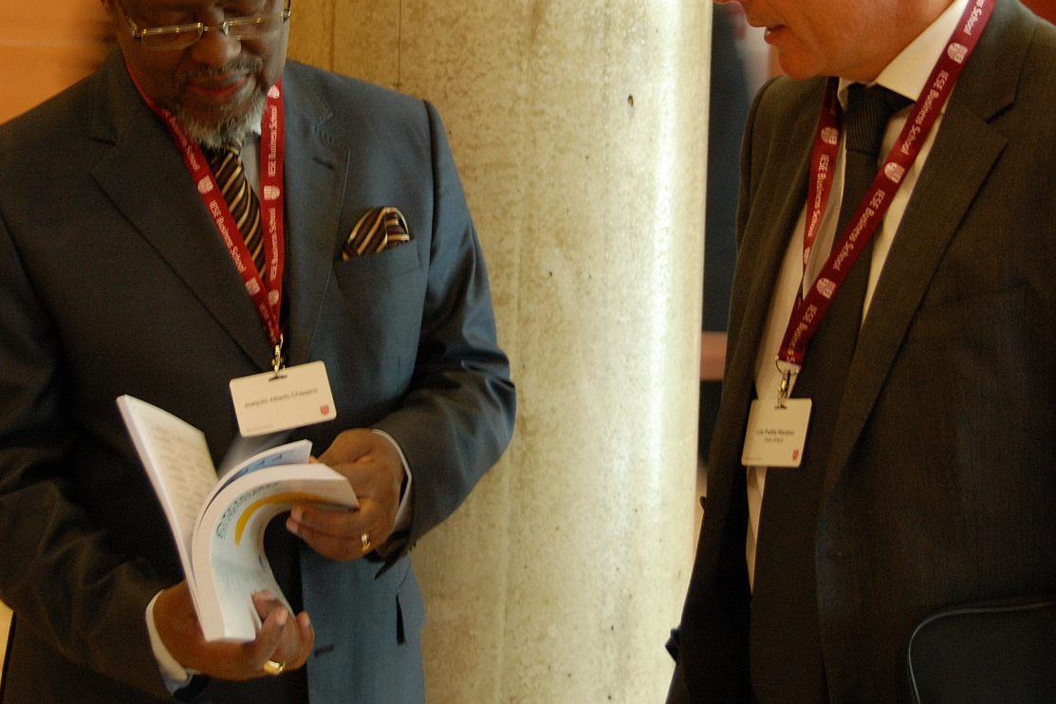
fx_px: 2024
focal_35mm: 69
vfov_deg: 19.6
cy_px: 199
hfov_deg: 29.2
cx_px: 562
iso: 400
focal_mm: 32
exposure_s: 1/10
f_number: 4.2
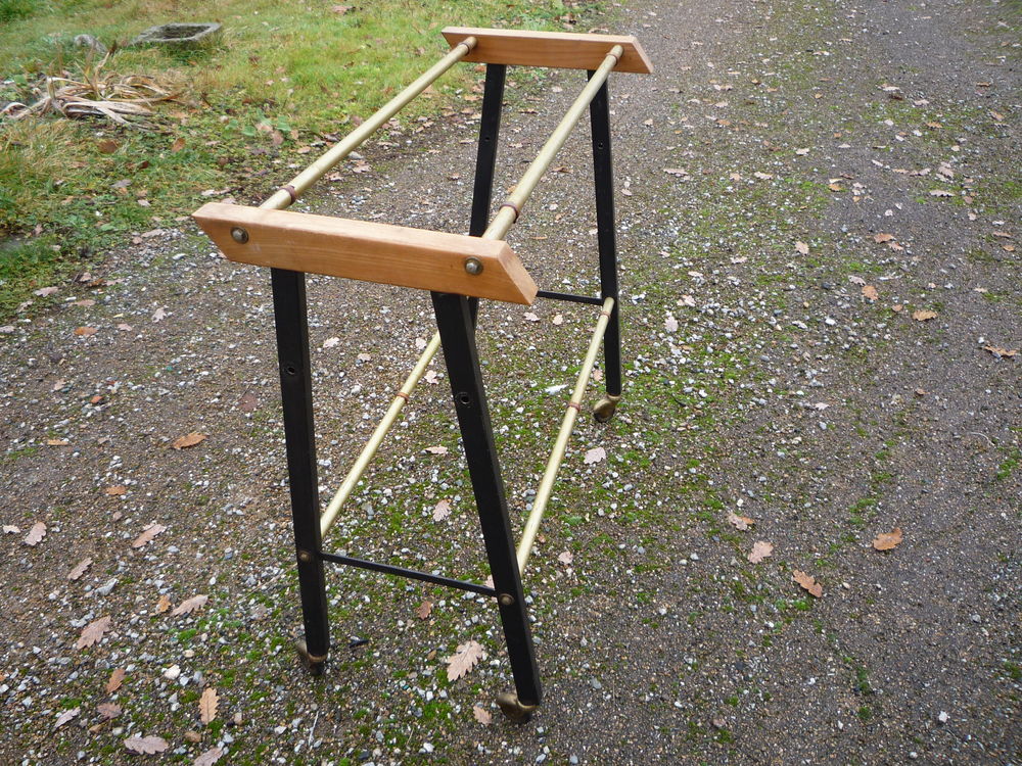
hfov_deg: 60.0
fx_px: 886
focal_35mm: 30
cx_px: 511
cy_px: 383
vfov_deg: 46.8
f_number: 3.3
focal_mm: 5.2
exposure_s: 1/50
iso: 100
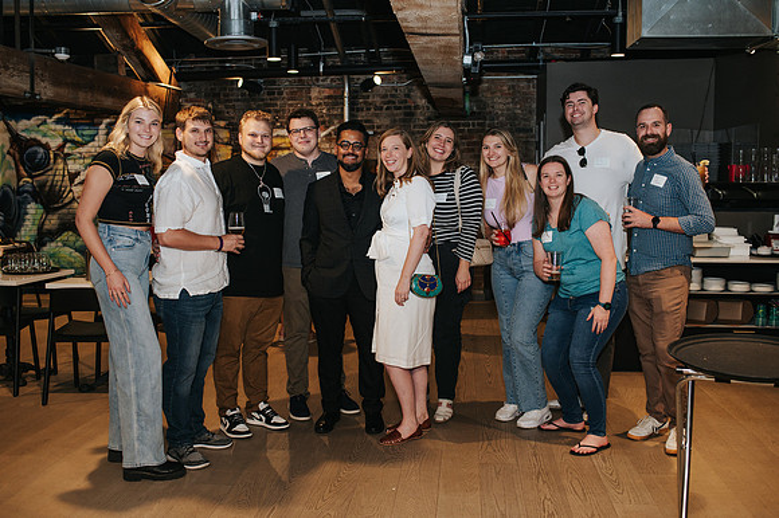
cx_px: 390
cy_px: 259
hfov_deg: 54.1
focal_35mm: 35
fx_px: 762
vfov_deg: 37.6
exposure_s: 1/200
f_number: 2.8
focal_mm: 35
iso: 800
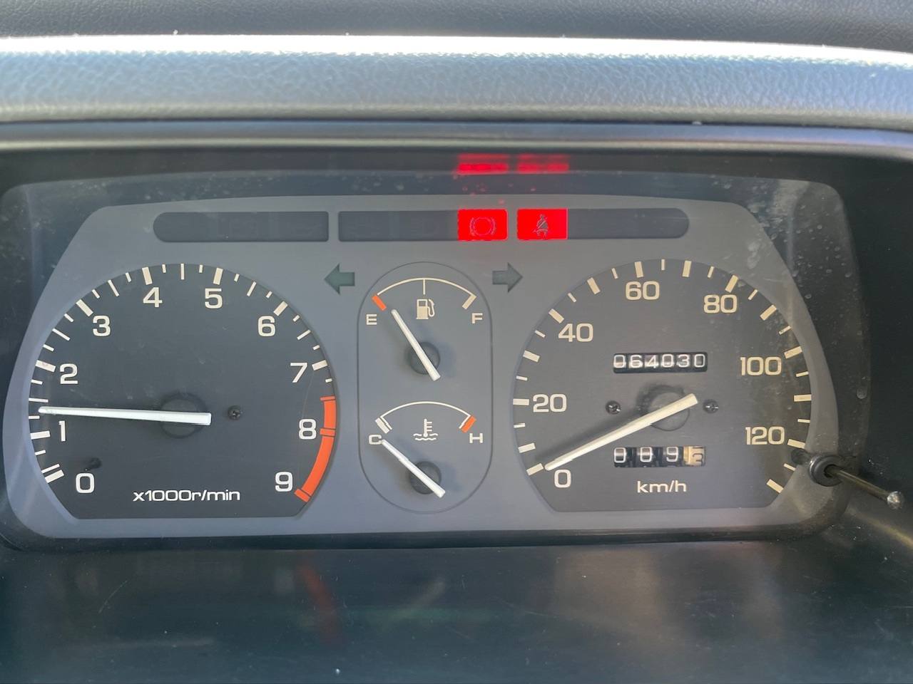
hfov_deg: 69.4
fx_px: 659
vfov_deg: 54.9
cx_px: 456
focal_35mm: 25
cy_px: 342
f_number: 1.6
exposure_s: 1/121
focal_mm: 5.1
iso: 125
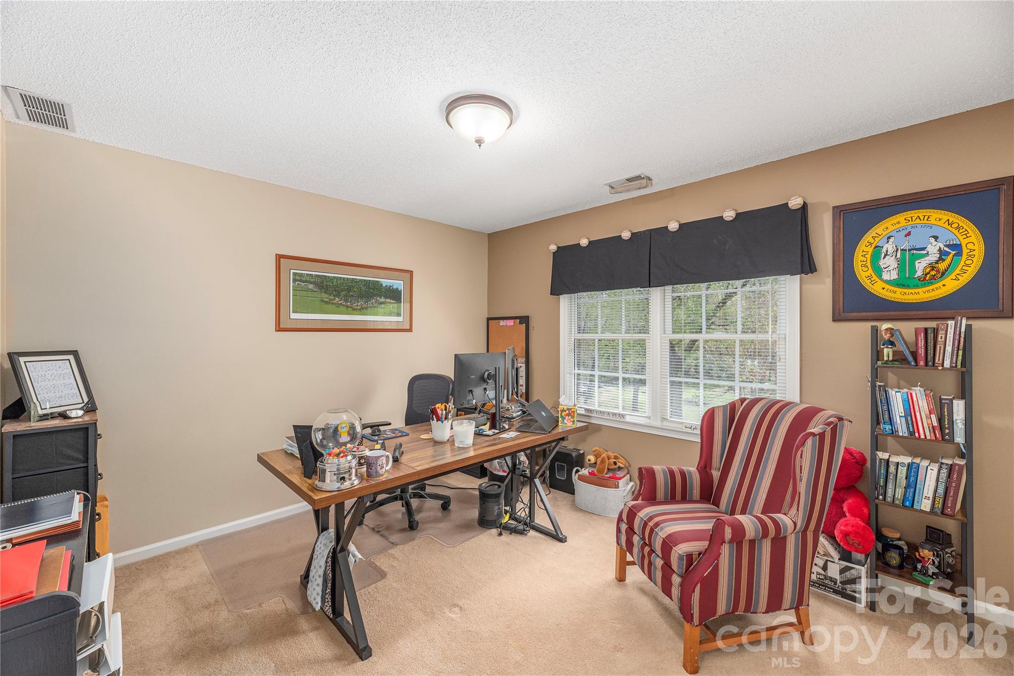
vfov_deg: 81.2
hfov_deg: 104.3
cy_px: 338
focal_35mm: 14
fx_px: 394
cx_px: 507
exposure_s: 1/160
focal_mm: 14
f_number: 8
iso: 320
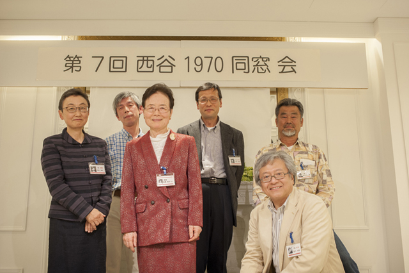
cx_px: 204
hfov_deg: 54.5
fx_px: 397
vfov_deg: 37.8
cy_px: 136
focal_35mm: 35
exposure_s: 1/100
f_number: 5.6
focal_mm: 35
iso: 1100
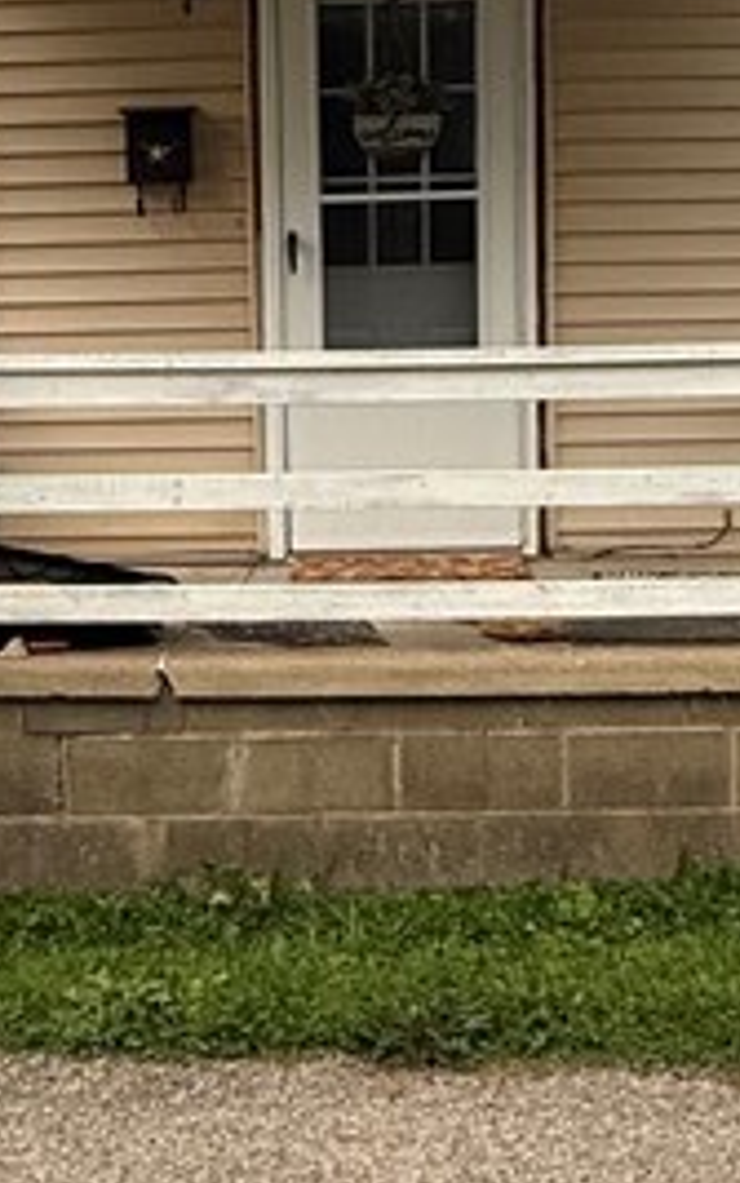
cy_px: 523
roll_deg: +0.8
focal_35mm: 57
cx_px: 257
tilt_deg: -5.7
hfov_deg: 22.7
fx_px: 1838
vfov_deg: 35.6
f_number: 2.2
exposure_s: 1/99
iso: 250
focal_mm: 2.22
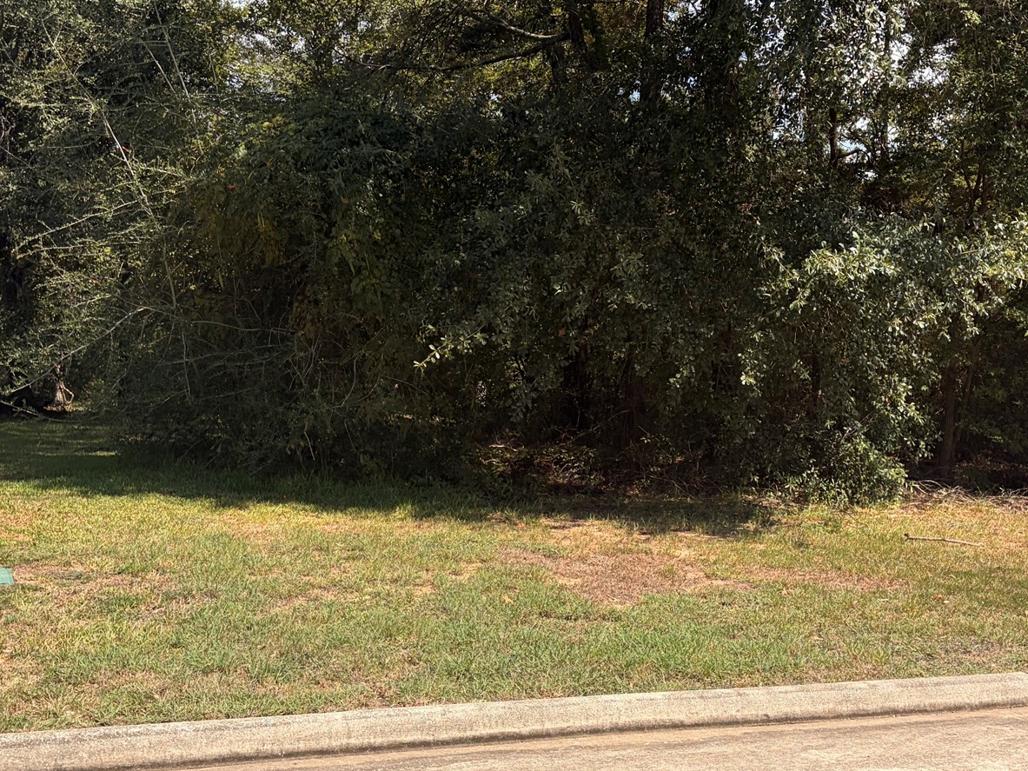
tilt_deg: -4.8
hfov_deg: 41.8
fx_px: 1336
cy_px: 412
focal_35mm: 45
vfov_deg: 32.2
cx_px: 635
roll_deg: +1.4
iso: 50
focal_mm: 5.96
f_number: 1.6
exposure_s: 1/3125
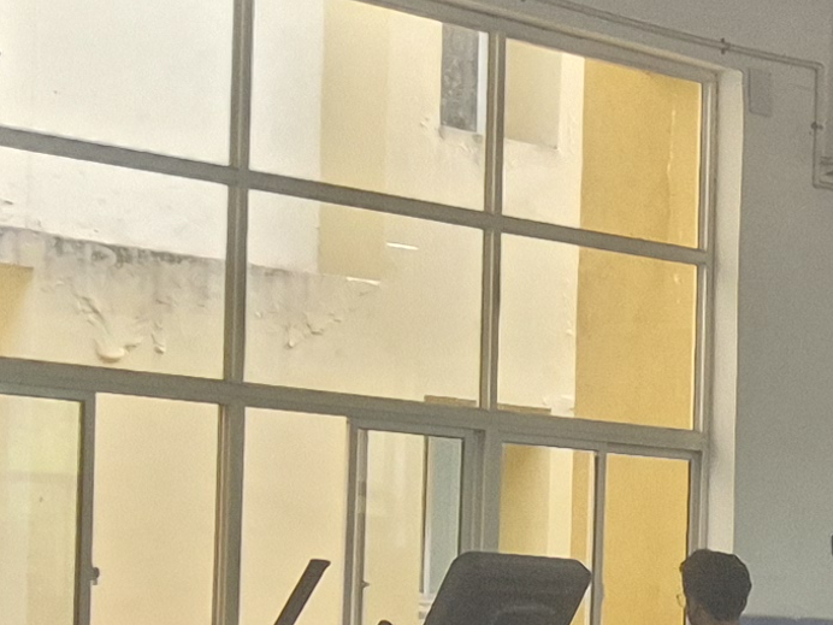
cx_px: 1847
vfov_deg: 10.9
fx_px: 3201
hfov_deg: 12.4
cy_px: 785
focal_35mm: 133
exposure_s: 1/100
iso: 500
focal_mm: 5.4
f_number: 1.8
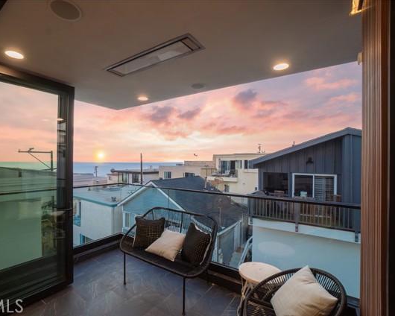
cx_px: 176
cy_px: 158
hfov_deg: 89.3
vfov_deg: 77.0
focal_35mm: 17
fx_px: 199
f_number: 9
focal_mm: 10
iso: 160
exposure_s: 1/30
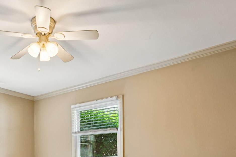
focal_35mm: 36
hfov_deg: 51.7
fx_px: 234
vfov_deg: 33.3
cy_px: 166
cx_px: 64
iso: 200
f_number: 13
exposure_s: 1/4
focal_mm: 16.3
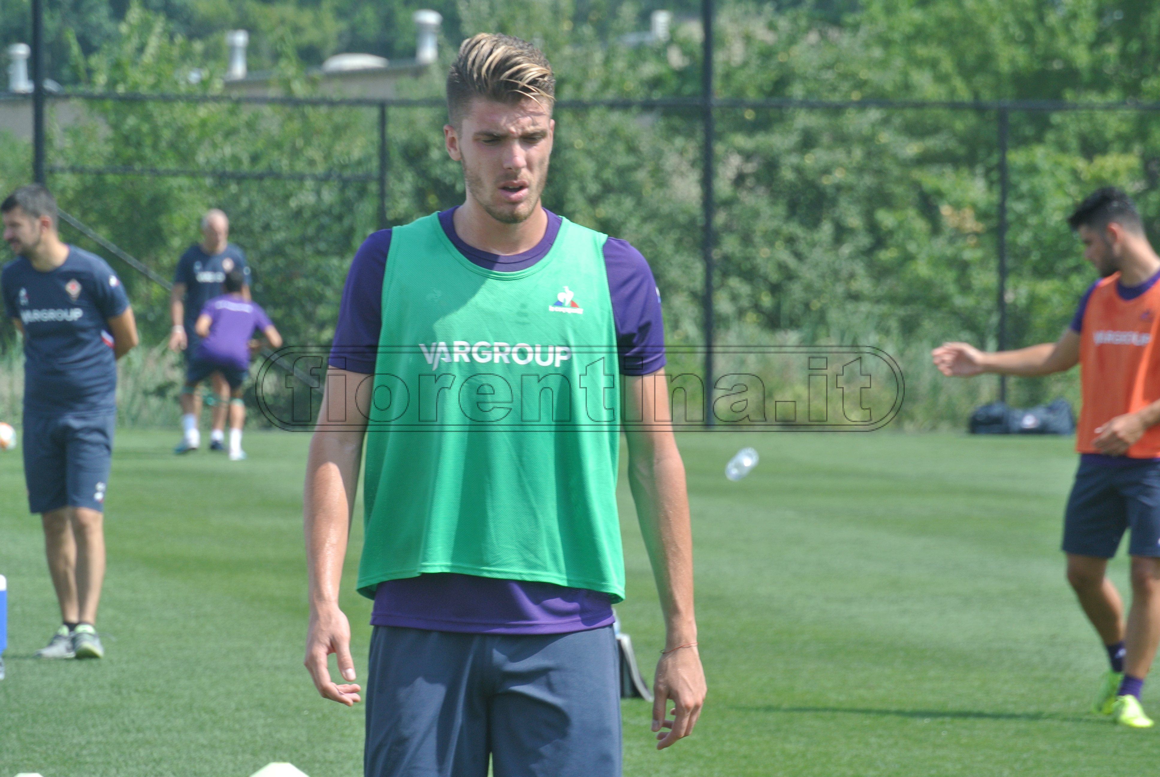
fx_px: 9581
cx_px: 580
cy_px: 388
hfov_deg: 6.9
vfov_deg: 4.6
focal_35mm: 297
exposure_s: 1/250
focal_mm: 110
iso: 100
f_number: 5.6
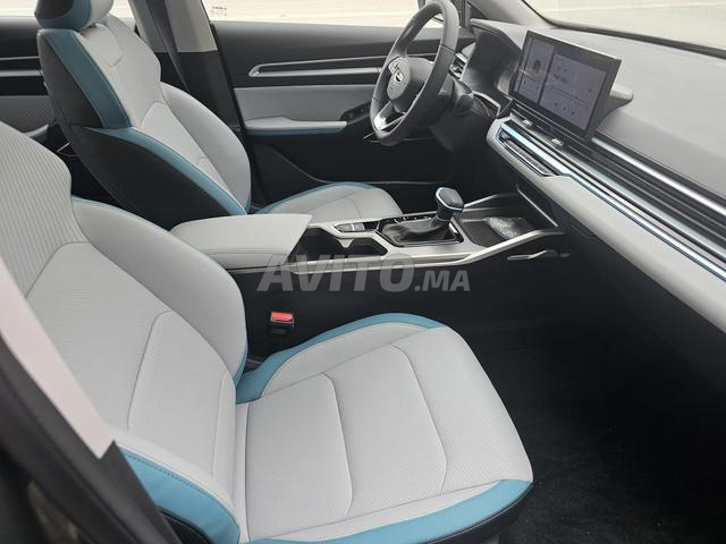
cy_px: 272
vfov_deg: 58.9
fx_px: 482
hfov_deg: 73.9
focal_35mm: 23
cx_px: 363
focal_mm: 6.3
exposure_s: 1/129
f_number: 1.7
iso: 32
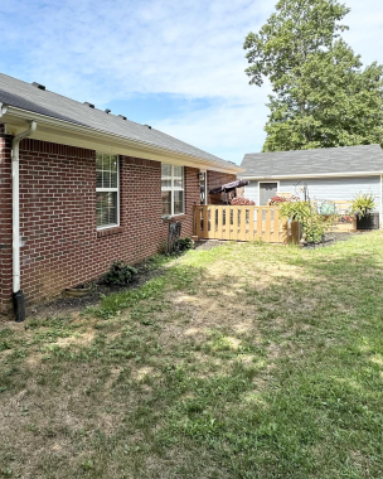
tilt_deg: -0.5
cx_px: 134
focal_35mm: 24
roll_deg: +0.0
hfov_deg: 57.7
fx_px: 340
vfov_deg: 69.6
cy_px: 193
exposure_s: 1/1082
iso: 50
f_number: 2.2
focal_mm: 2.22
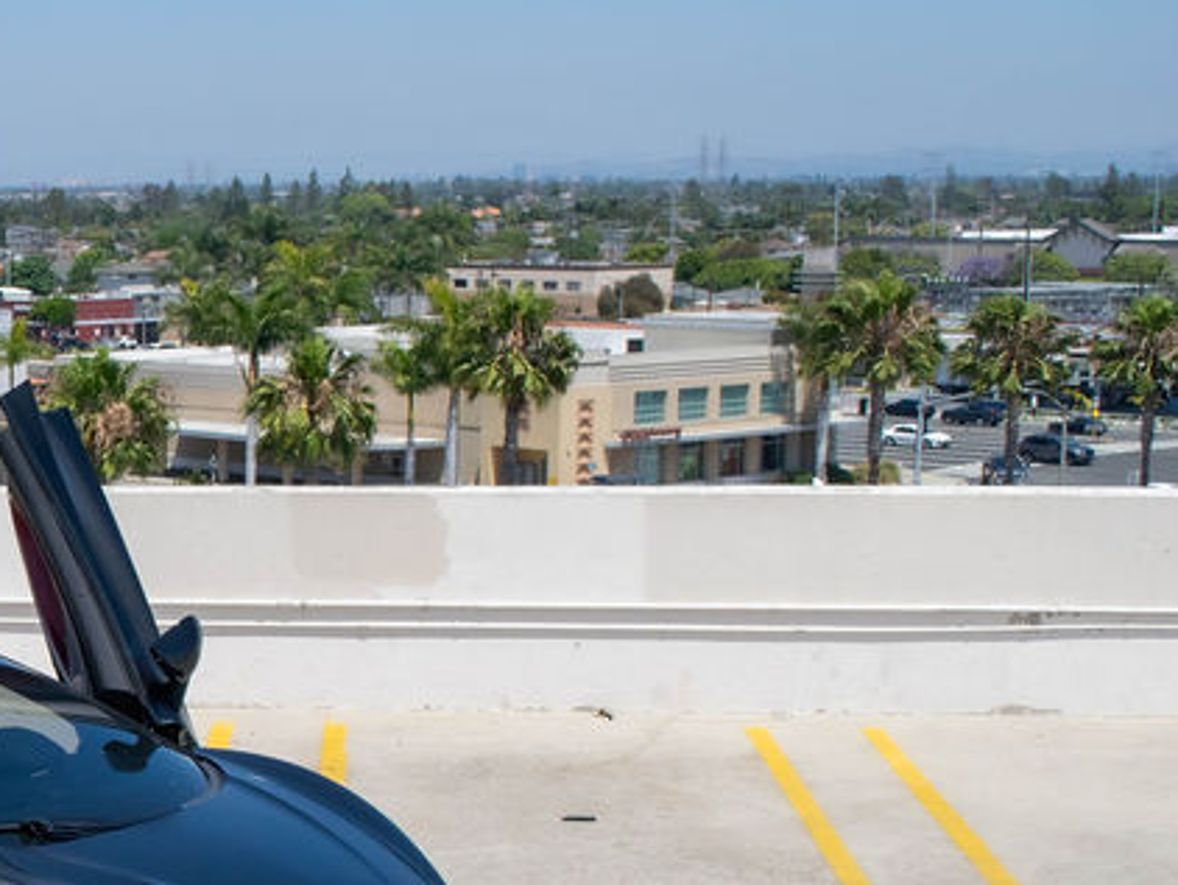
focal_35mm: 84
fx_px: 2860
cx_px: -215
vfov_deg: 17.4
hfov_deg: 21.7
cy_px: 724
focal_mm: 24
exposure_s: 1/2000
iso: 400
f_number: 7.1
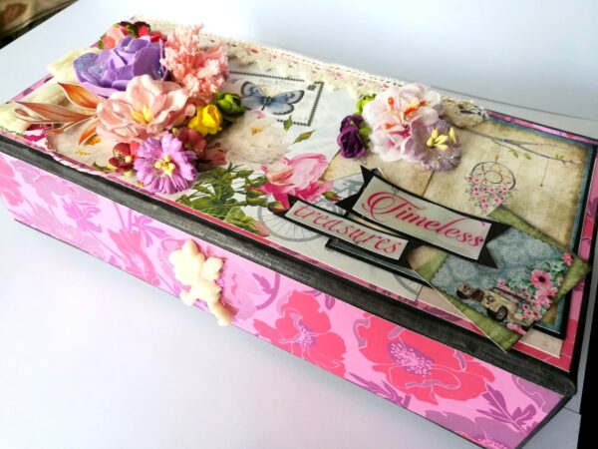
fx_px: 449
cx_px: 299
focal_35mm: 26
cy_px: 224
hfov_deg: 67.3
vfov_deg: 53.1
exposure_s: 1/50
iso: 64
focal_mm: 3.83
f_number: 2.2
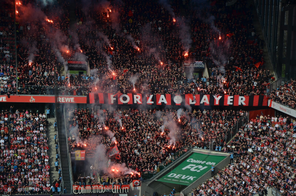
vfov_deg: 9.3
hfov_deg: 14.0
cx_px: 148
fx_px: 1206
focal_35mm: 147
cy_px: 98
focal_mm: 98
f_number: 7.1
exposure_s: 1/800
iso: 200
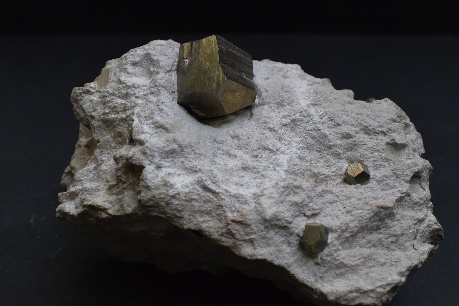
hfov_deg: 47.9
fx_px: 516
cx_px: 230
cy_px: 153
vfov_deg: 33.0
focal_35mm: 40
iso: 3200
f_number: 11
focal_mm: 27
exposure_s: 1/640
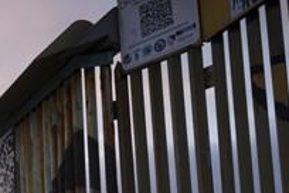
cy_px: 249
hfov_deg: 27.2
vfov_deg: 18.9
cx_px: -41
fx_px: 538
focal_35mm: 67
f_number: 22
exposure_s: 1/8
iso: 200
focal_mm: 21
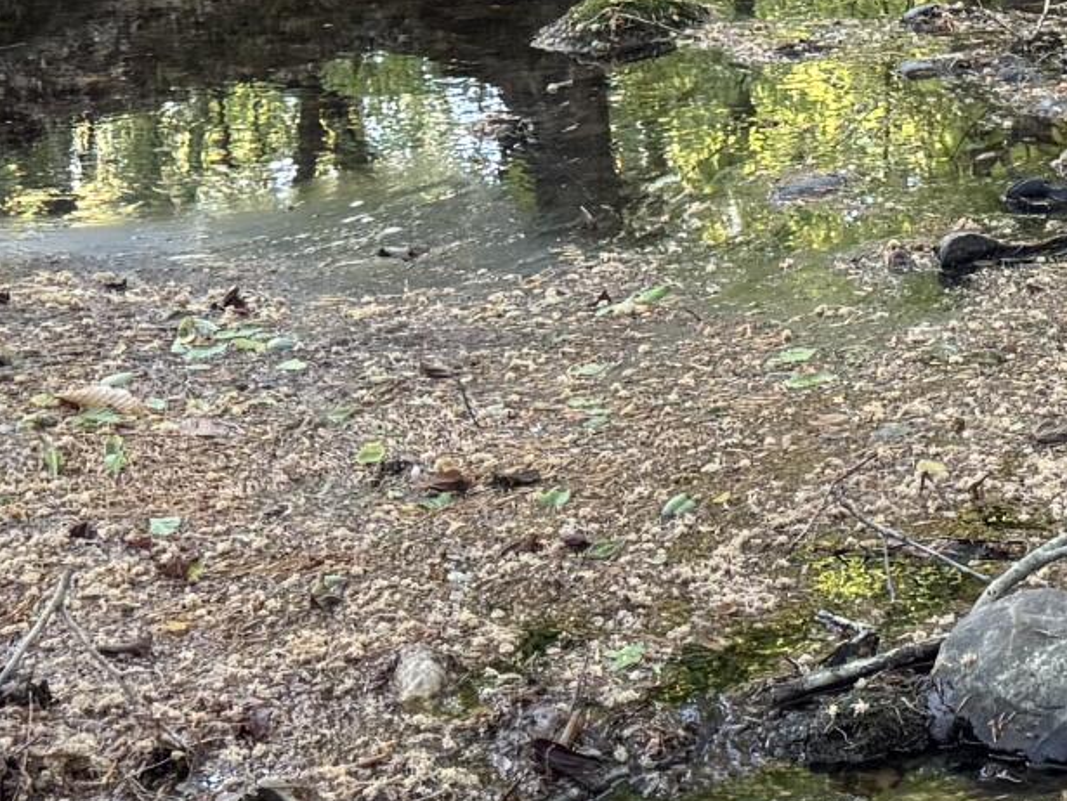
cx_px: 1673
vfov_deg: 12.2
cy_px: -305
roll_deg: +0.1
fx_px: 3609
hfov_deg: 15.3
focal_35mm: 117
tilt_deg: -8.3
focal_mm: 6.76
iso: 200
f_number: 1.78
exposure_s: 1/119
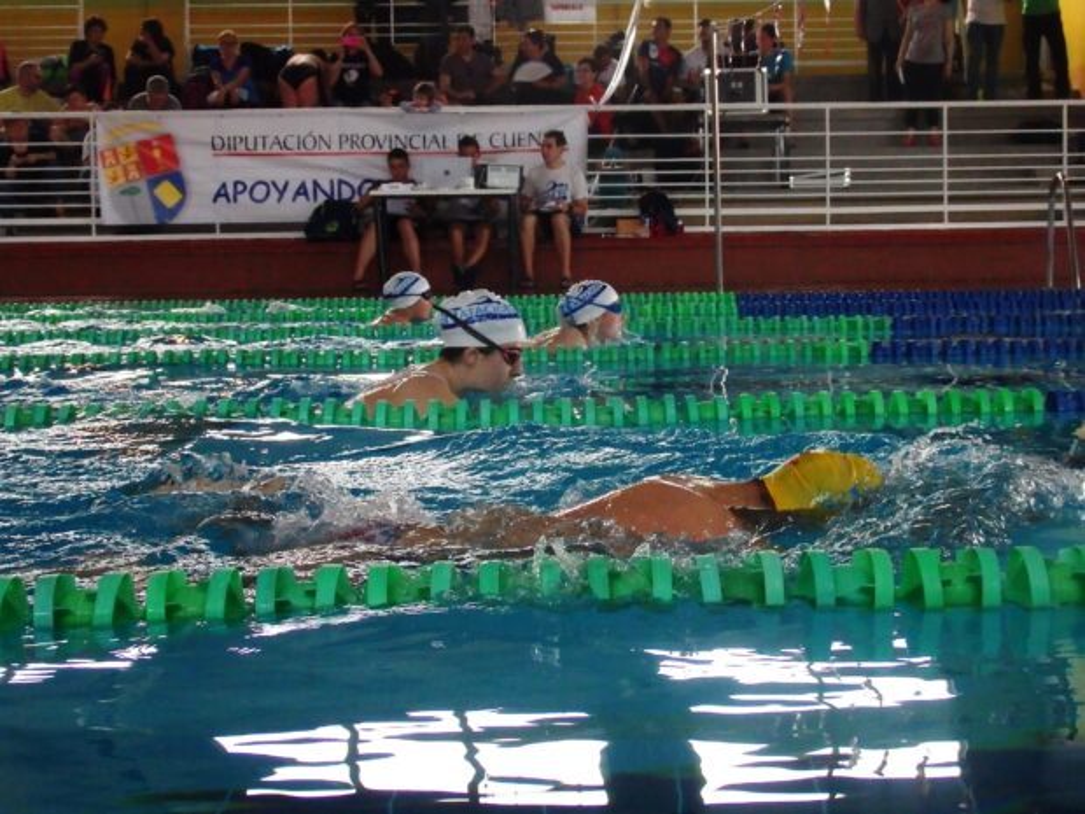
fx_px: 1881
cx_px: 542
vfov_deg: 24.4
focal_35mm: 60
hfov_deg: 32.2
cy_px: 407
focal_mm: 10.8
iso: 1000
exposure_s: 1/500
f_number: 4.2
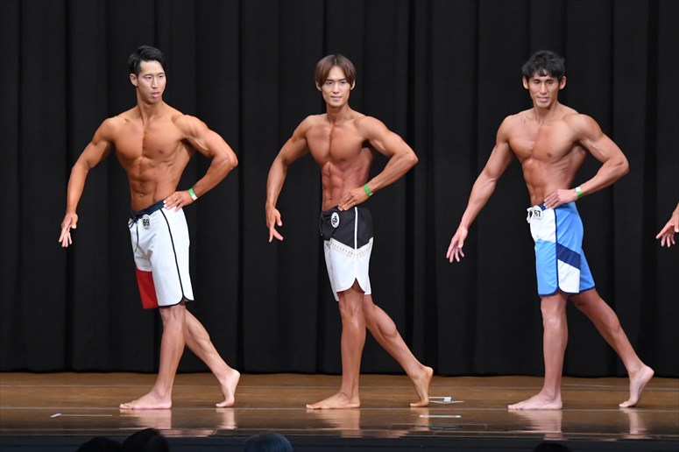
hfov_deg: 10.2
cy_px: 226
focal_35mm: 202
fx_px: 3808
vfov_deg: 6.8
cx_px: 340
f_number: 5.6
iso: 8000
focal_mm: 135
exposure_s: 1/400
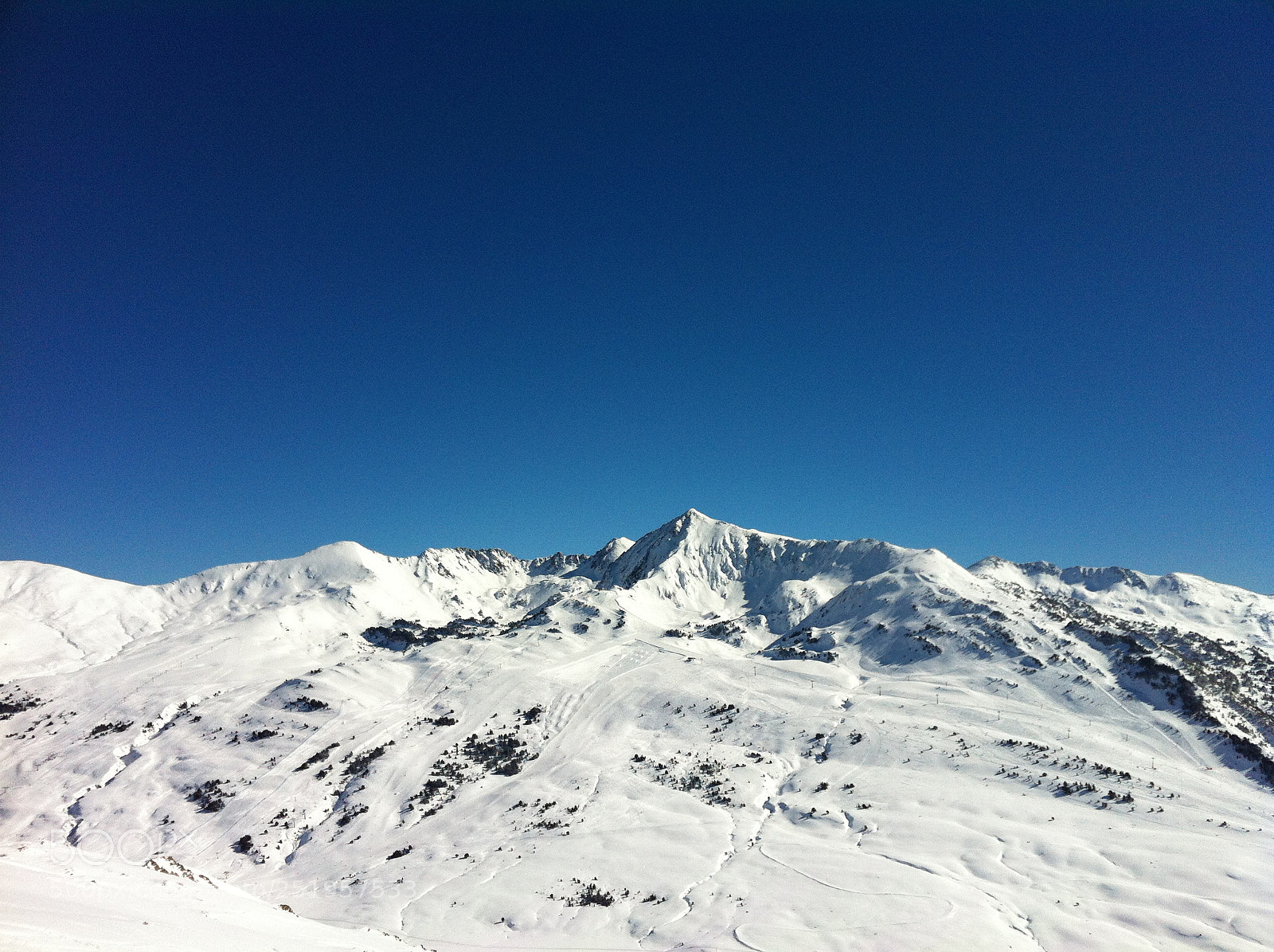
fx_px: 1286
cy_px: 476
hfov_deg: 52.7
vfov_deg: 40.6
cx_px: 637
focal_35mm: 35
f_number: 2.8
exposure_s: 1/5027
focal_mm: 3.85
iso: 80
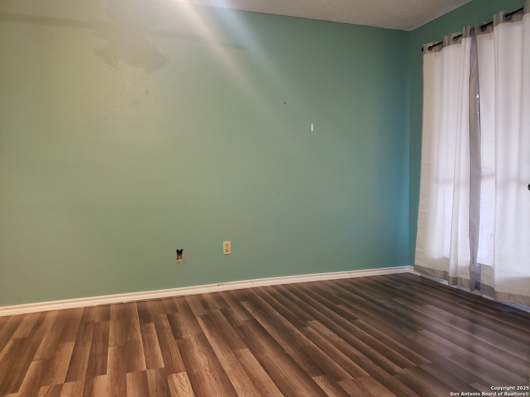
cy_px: 198
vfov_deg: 53.1
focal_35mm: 26
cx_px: 265
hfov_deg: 67.3
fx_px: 398
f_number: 1.5
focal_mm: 4.3
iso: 250
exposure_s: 1/20
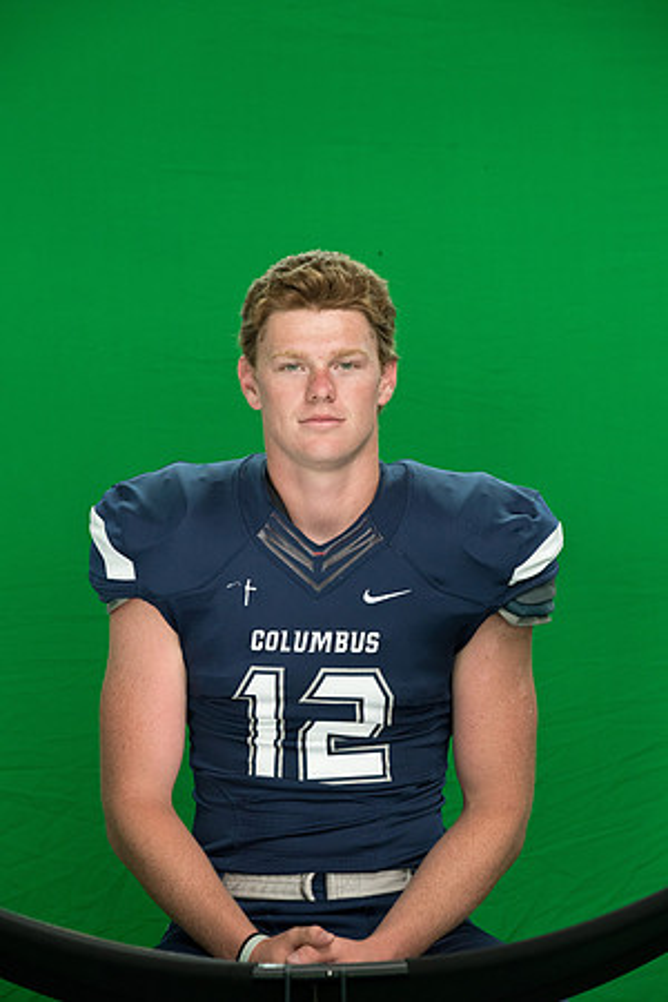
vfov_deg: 13.7
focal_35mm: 150
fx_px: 4175
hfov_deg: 9.1
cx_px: 334
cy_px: 501
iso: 6400
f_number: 8
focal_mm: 150
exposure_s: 1/100
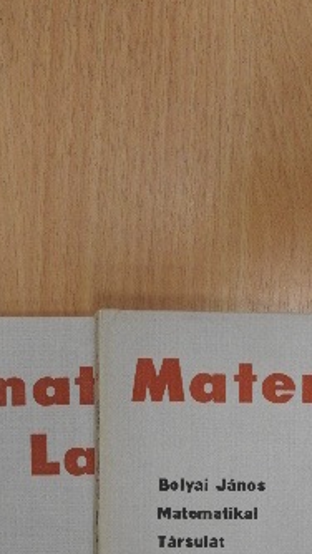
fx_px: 1073
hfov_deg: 16.5
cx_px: 173
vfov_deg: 28.2
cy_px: 463
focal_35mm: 73
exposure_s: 1/60
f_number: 3.8
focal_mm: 6.3
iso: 250
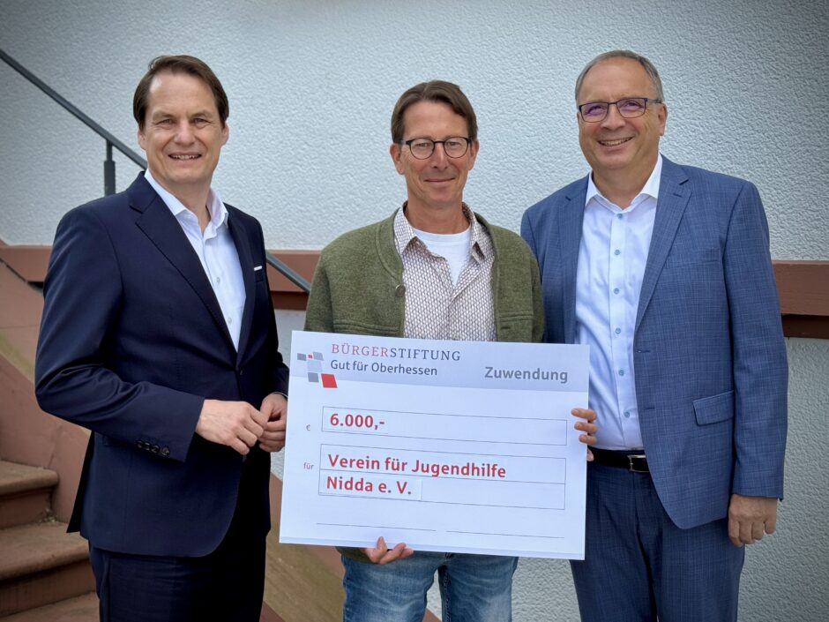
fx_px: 1150
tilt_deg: -4.2
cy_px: 311
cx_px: 414
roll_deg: +0.2
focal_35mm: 48
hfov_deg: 39.7
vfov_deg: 30.3
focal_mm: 6.76
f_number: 1.78
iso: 64
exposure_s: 1/1560
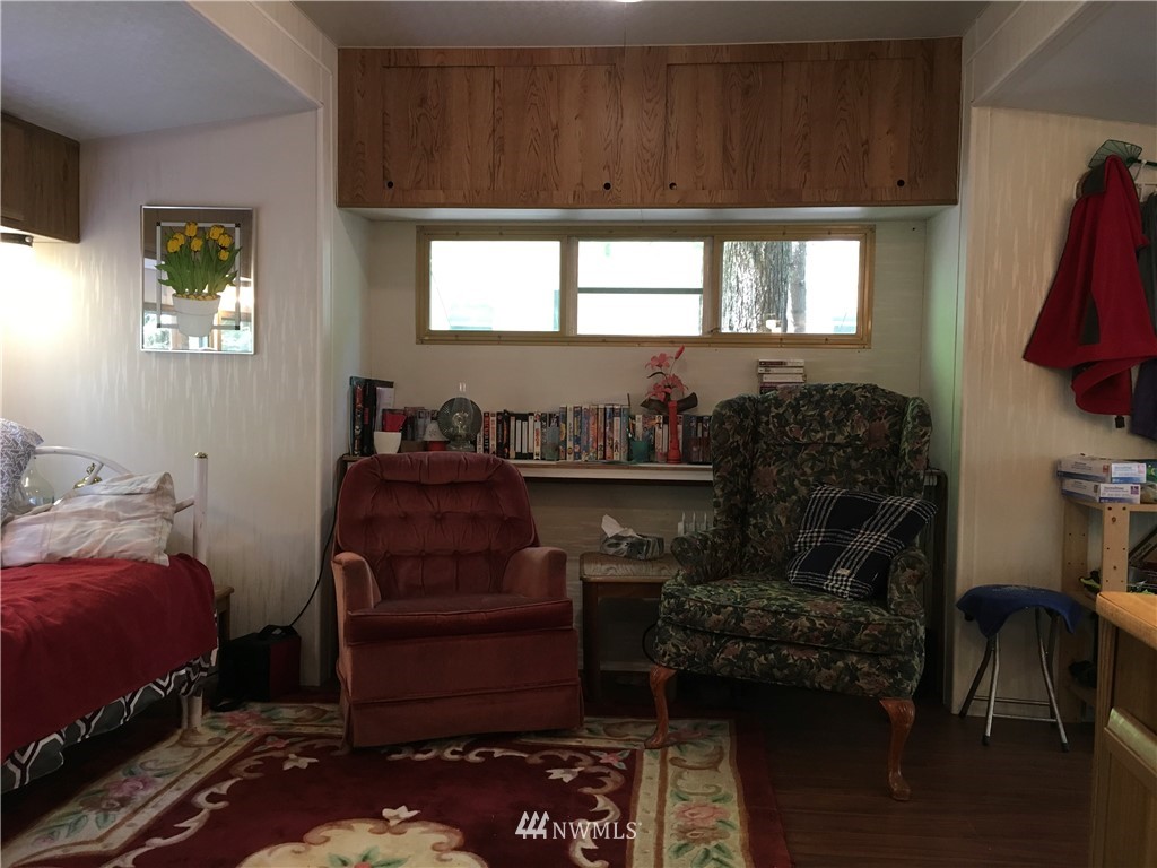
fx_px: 969
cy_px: 434
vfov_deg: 48.2
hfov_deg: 61.7
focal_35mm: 29
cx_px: 578
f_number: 2.2
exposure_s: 1/30
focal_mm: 4.15
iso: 100
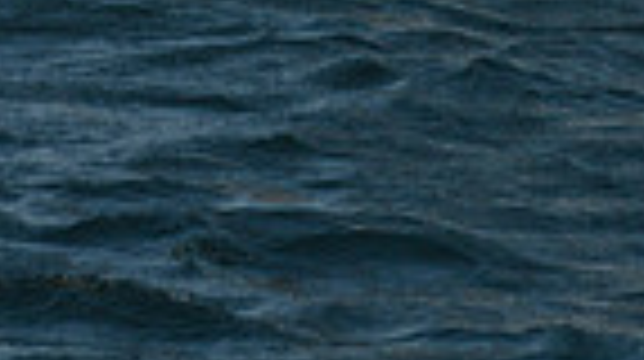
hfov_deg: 5.0
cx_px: 363
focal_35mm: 434
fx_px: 7401
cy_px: -909
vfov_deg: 2.7
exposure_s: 1/1600
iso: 280
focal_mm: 102
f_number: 8
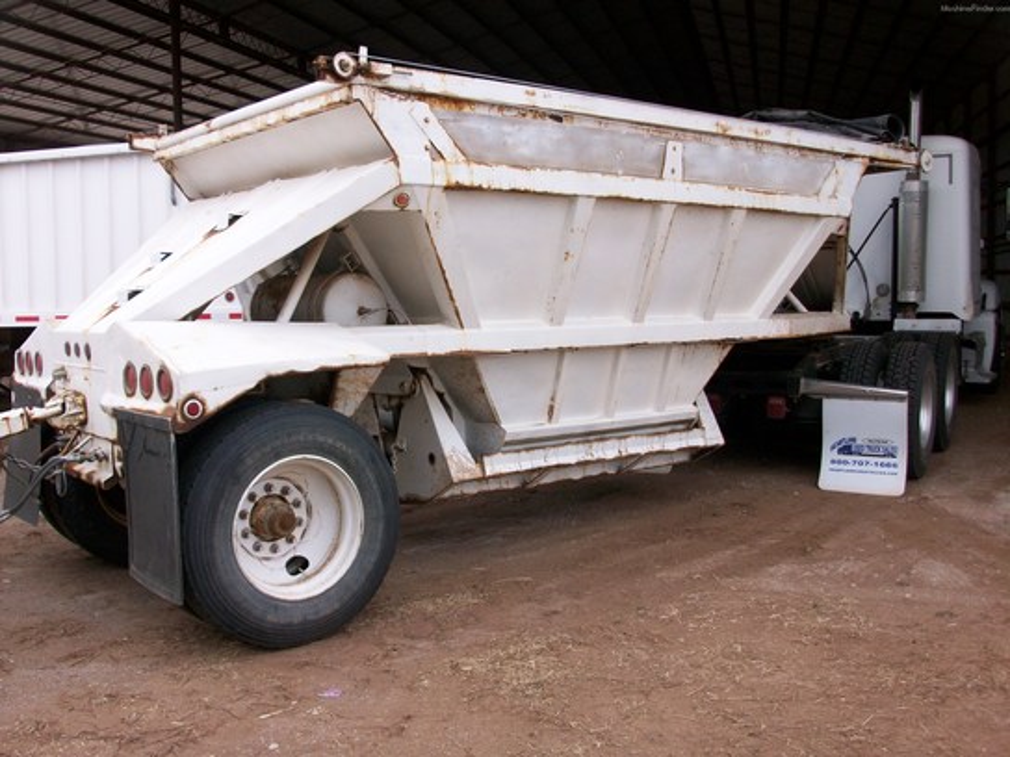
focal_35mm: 34
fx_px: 992
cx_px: 505
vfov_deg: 41.8
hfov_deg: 54.0
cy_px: 378
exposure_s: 1/356
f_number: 2.8
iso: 64
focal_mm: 5.7
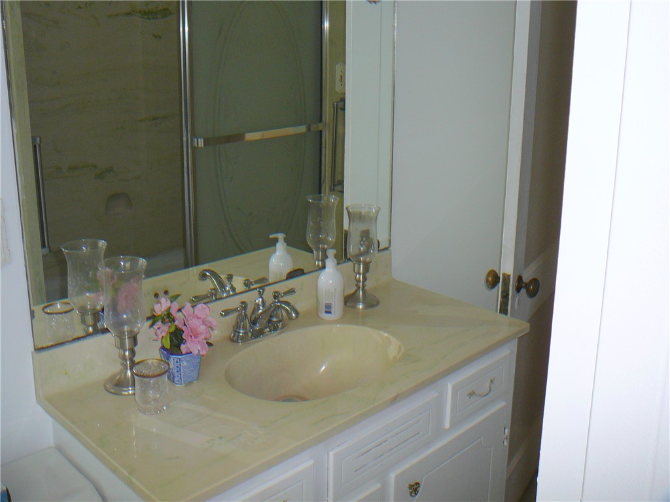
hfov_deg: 52.6
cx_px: 335
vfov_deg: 40.7
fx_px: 677
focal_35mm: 35
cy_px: 251
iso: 80
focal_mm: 5.2
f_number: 2.8
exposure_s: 1/30
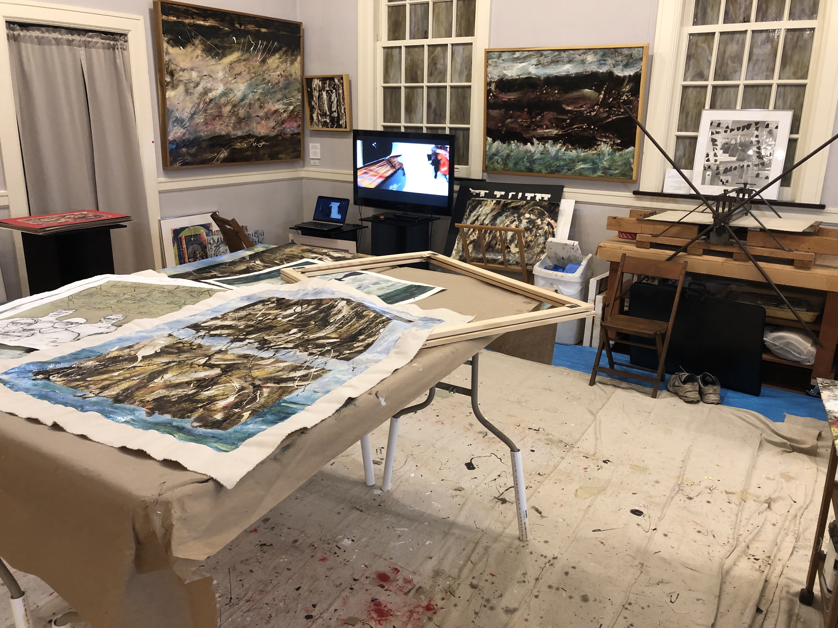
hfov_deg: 63.4
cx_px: 419
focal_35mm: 28
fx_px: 678
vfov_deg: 49.7
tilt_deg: -16.8
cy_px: 314
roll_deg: -0.7
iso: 40
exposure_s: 1/15
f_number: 1.8
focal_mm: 3.99
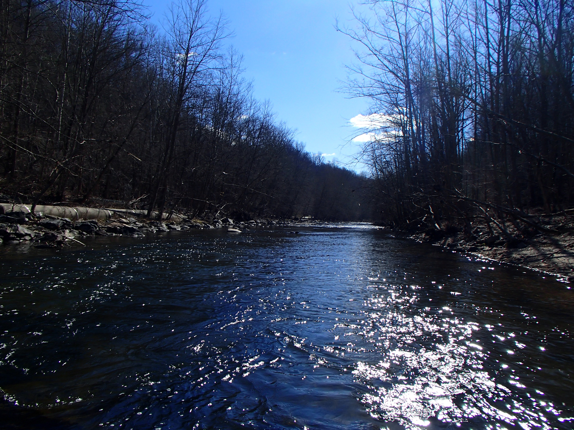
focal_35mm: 28
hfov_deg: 63.4
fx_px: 464
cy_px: 215
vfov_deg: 49.7
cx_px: 287
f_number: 11
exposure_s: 1/125
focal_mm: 5
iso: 100
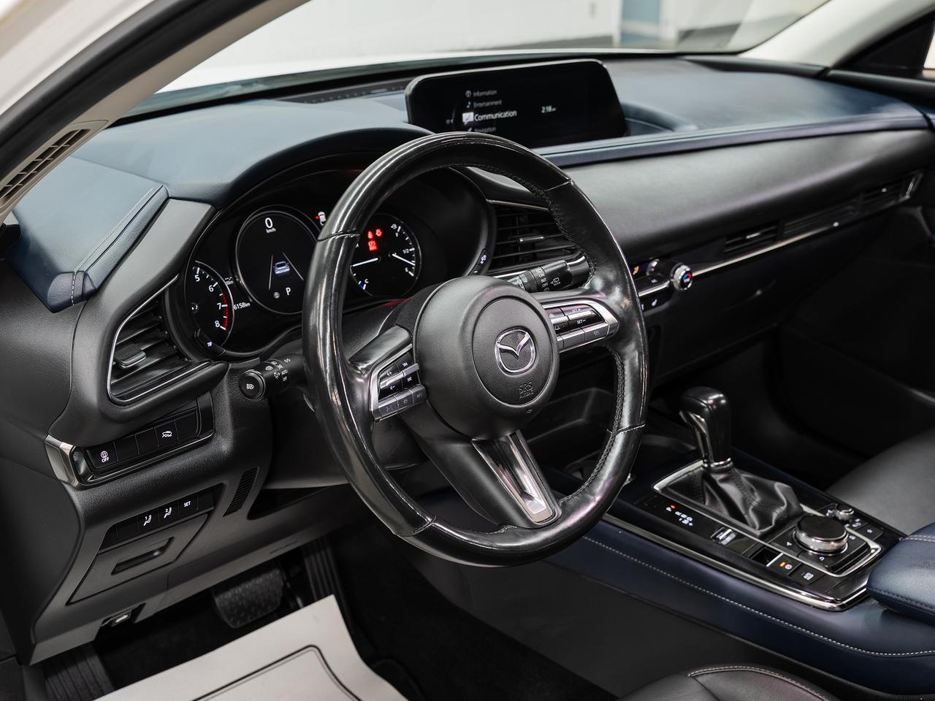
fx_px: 1147
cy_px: 382
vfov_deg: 34.0
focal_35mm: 42
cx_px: 469
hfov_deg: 44.4
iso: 100
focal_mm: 36
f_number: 5.6
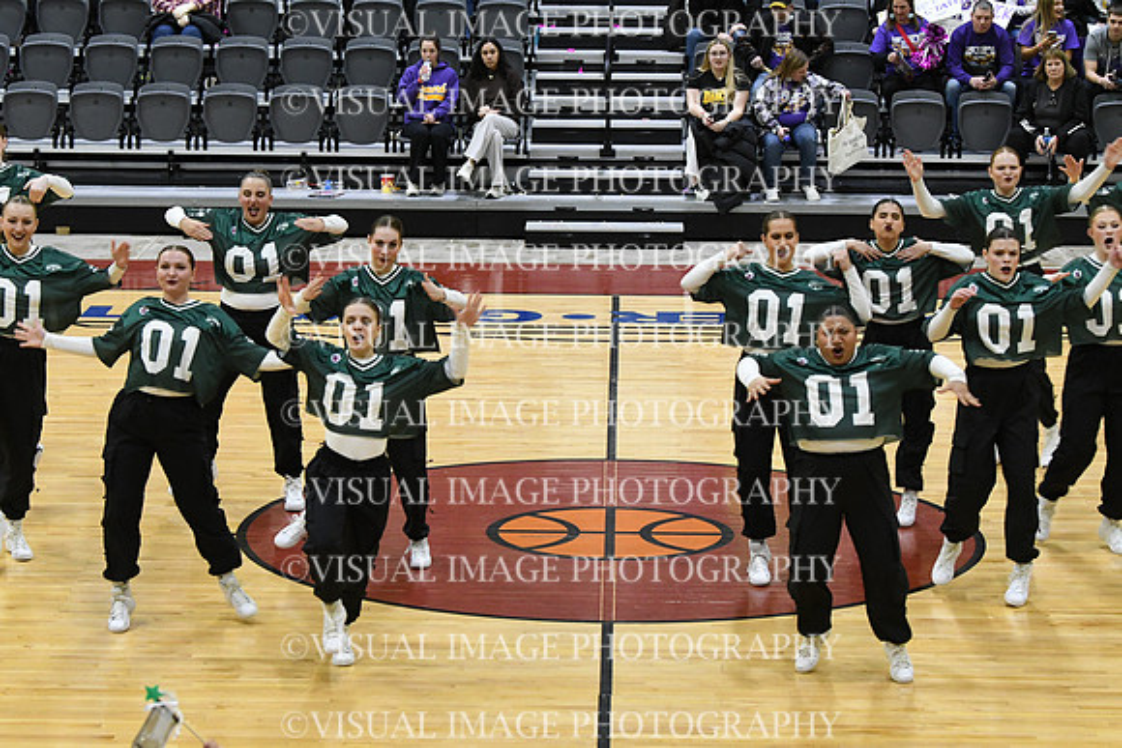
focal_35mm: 112
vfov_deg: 12.2
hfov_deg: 18.3
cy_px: 374
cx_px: 561
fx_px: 3491
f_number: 4
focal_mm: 75
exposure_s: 1/250
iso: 3200
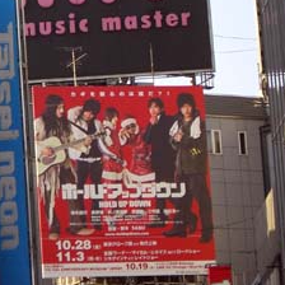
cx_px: -59
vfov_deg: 7.1
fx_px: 2301
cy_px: 104
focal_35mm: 247
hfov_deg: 7.0
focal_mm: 18.6
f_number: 5.2
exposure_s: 1/125
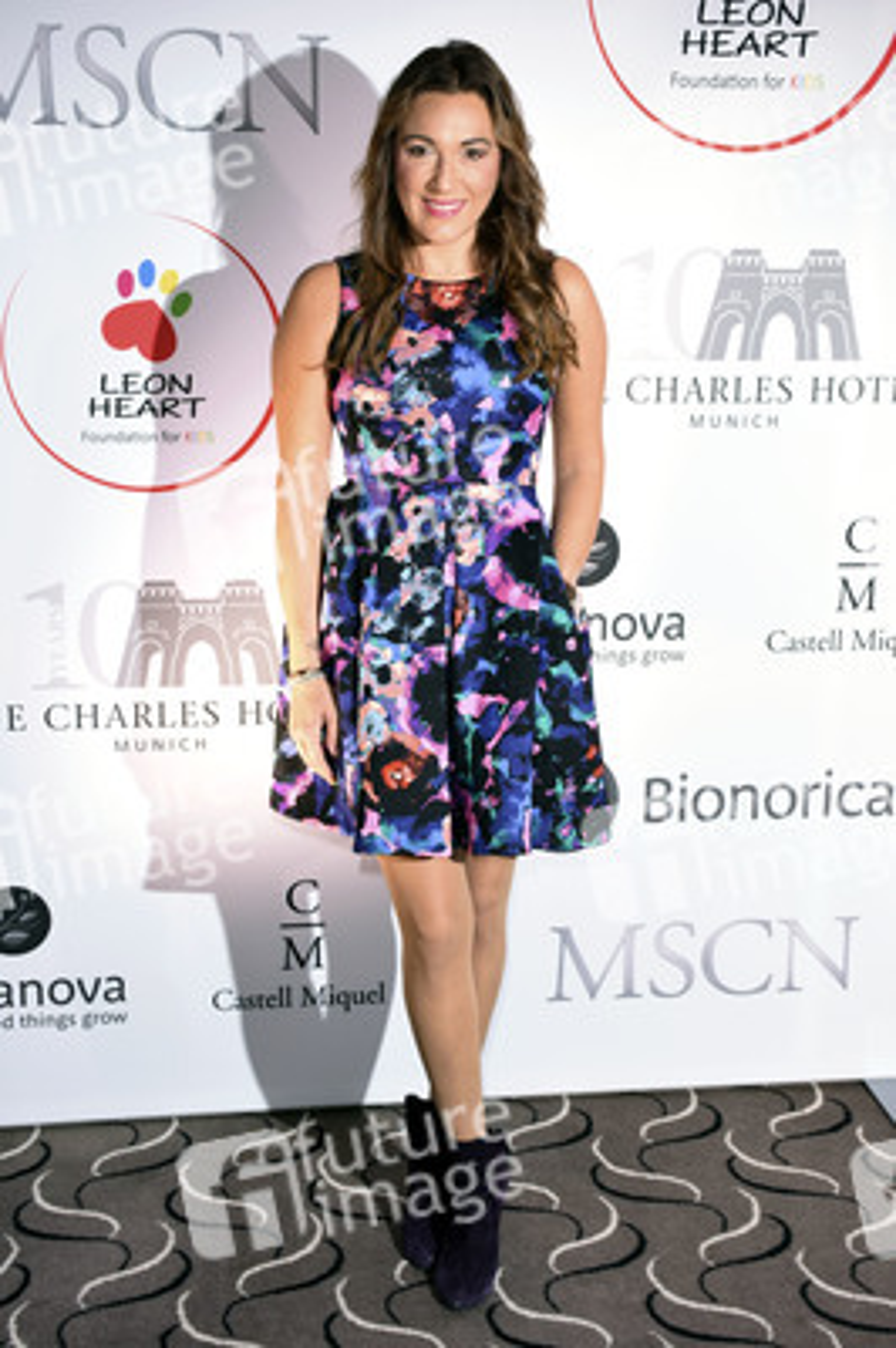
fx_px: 1683
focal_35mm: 45
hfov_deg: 29.8
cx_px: 448
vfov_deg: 43.6
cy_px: 674
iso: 640
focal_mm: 30
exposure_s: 1/160
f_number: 6.3
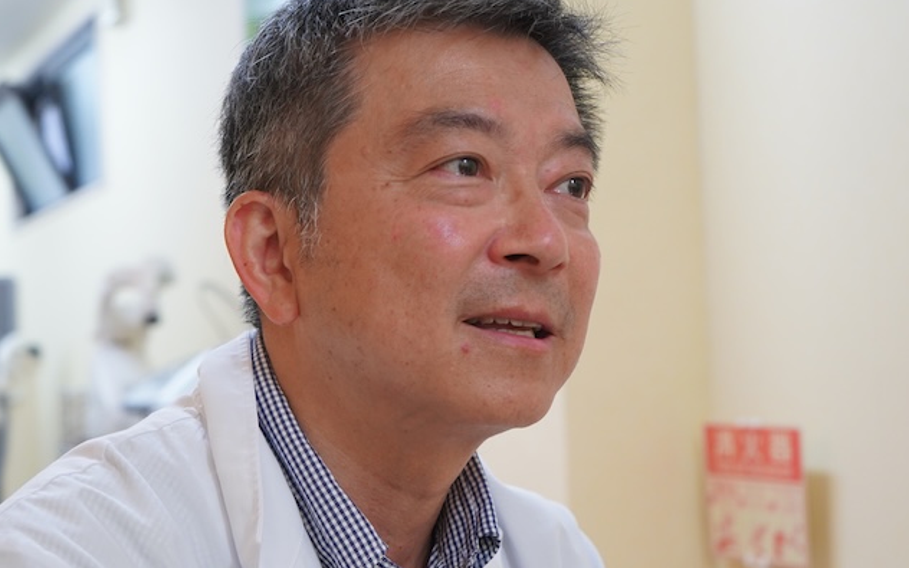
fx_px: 1511
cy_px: 378
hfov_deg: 33.5
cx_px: 417
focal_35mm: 61
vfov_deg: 21.2
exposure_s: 1/160
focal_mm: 42
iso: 1600
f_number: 4.5
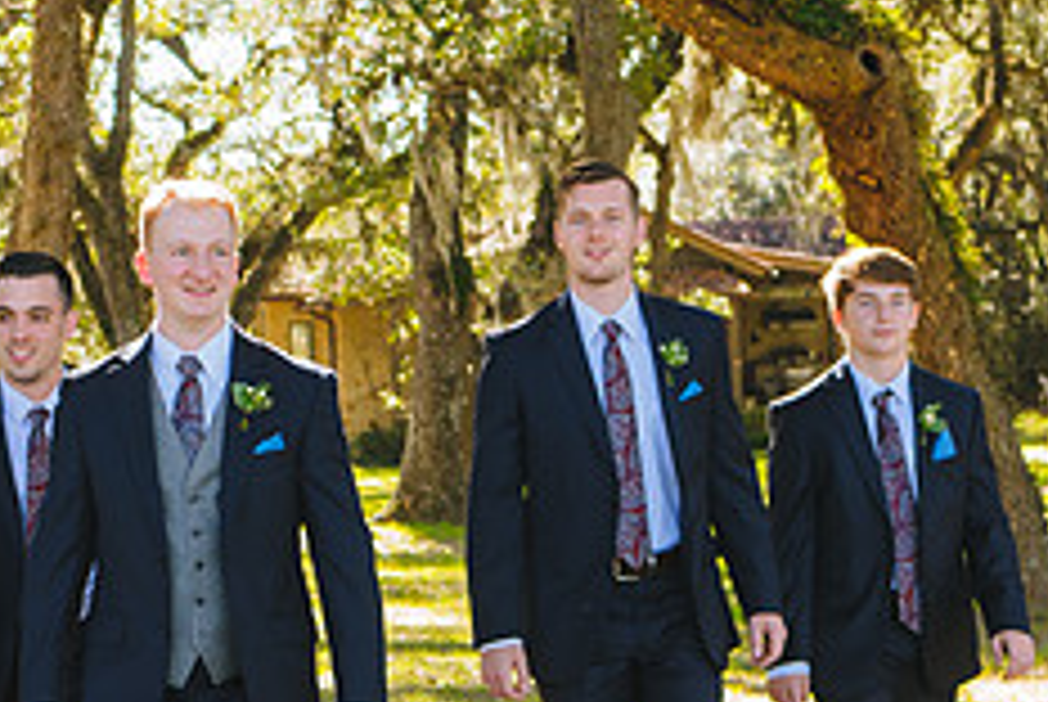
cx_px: 196
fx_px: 2856
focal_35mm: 98
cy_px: 695
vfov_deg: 13.8
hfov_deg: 20.5
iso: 400
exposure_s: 1/320
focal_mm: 35
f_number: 4
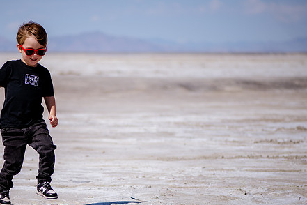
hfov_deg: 13.6
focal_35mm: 151
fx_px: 1288
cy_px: 139
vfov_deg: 9.1
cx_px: 102
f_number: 2.8
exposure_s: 1/6400
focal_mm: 105
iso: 125
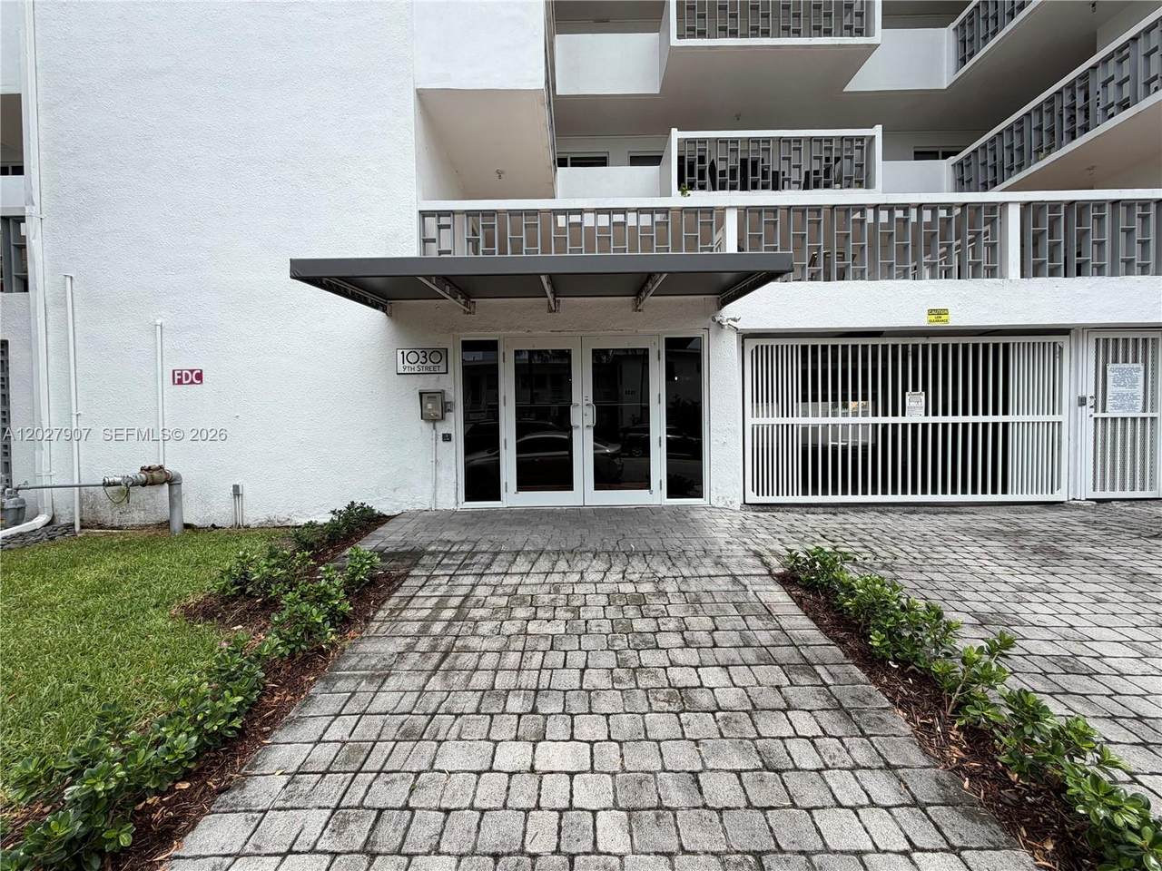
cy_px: 436
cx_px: 581
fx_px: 470
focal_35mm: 14
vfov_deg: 85.7
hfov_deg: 102.1
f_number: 2.2
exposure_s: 1/770
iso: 25
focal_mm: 2.22
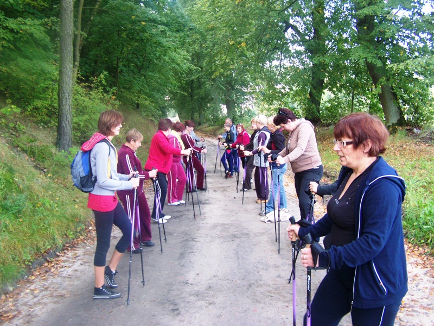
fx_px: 476
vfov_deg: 37.7
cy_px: 163
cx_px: 217
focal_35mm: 38
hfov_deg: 49.0
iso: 125
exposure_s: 1/60
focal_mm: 6.3
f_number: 2.8
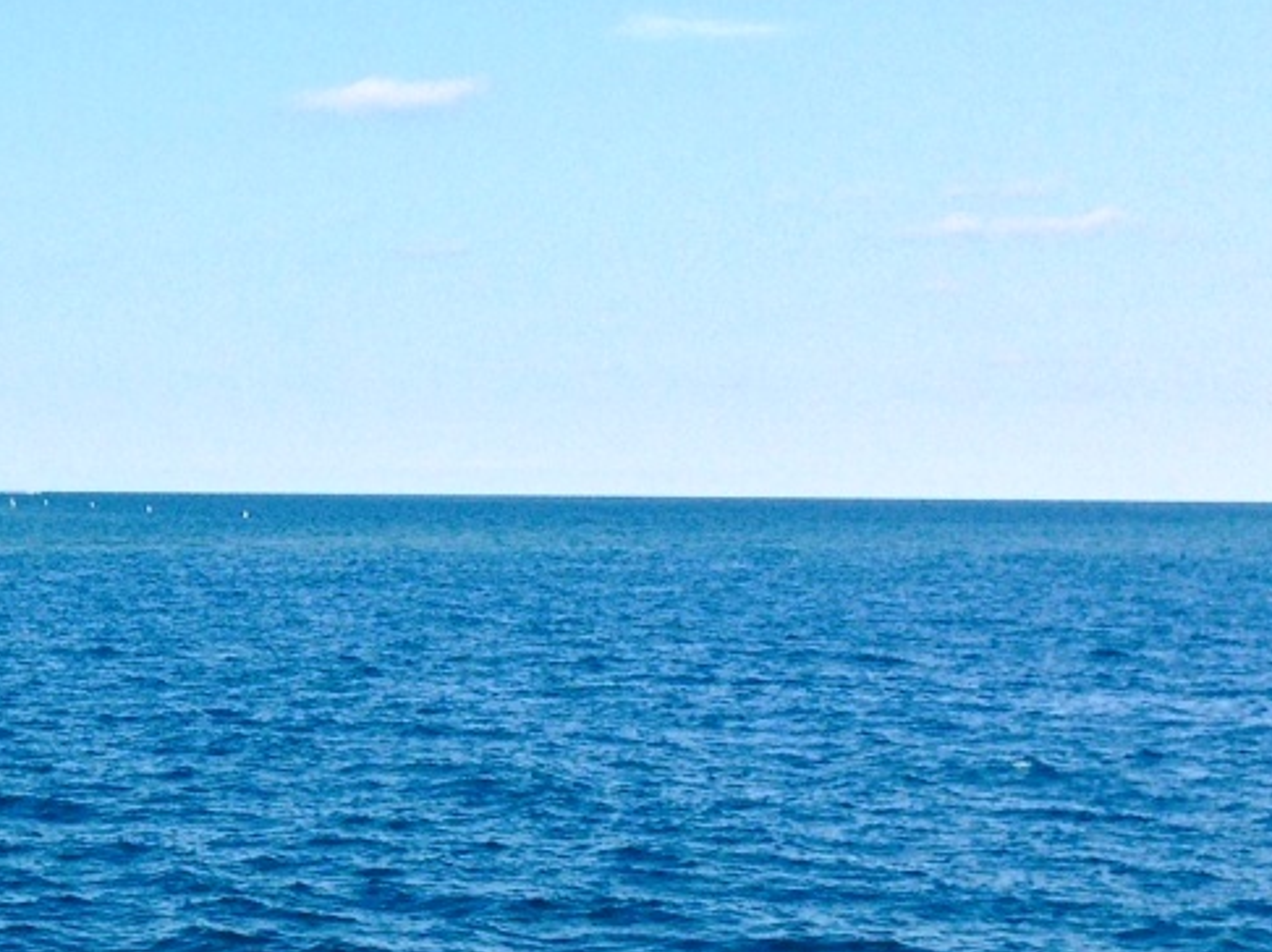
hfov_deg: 20.9
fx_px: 3195
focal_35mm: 87
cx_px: -277
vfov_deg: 17.0
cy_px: 447
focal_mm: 4.12
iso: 50
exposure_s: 1/1808
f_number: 2.4
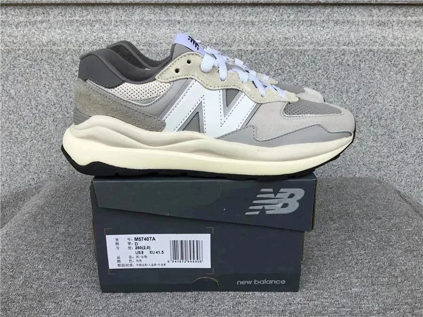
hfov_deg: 58.4
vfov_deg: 45.4
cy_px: 158
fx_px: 379
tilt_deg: -19.3
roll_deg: +0.2
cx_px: 212
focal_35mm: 31
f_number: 2.4
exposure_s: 1/327
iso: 25
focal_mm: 3.3
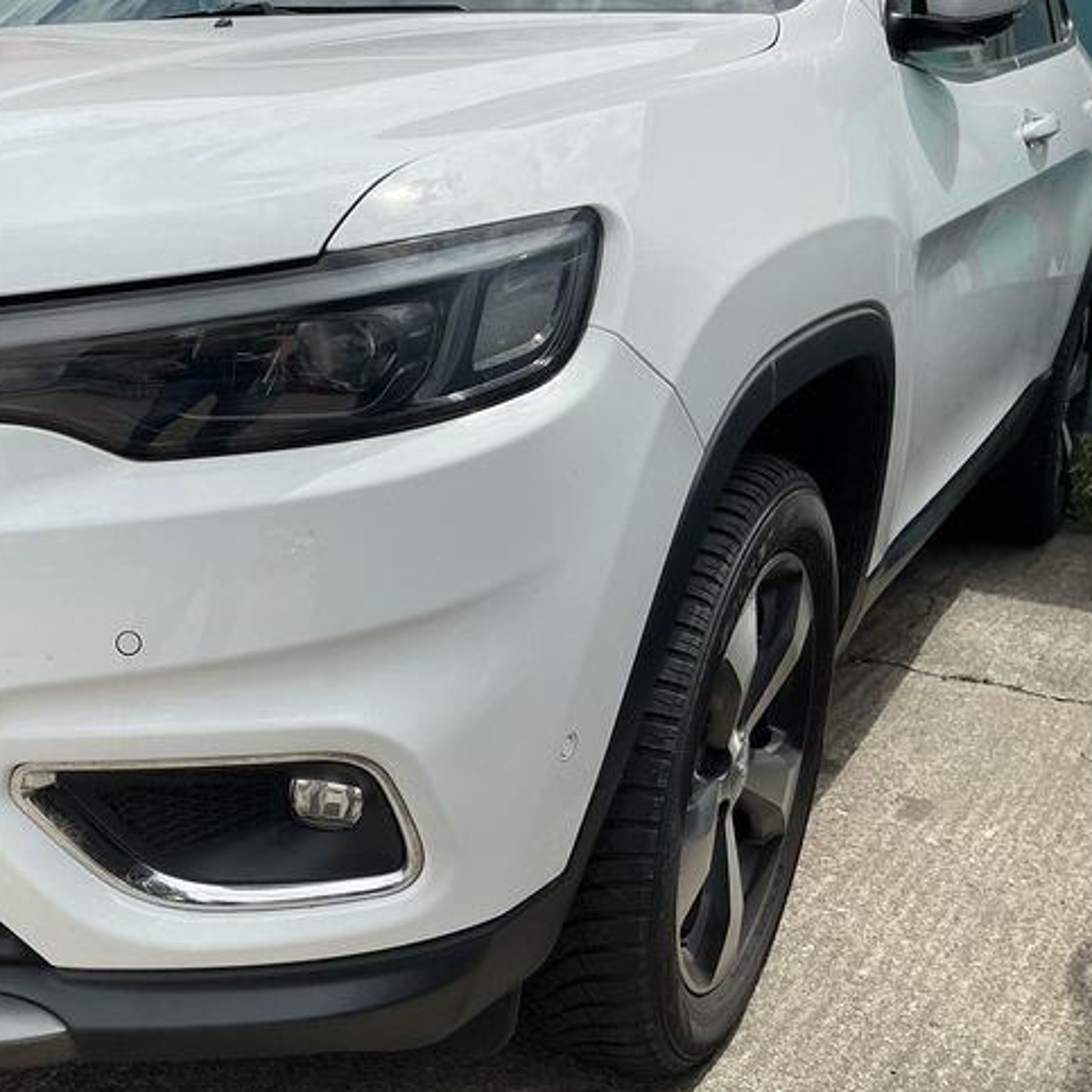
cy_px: 624
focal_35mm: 41
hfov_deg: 39.3
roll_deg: +0.4
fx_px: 1463
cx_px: 219
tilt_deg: -19.6
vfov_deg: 40.8
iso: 25
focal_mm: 3
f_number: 1.8
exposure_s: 1/2538
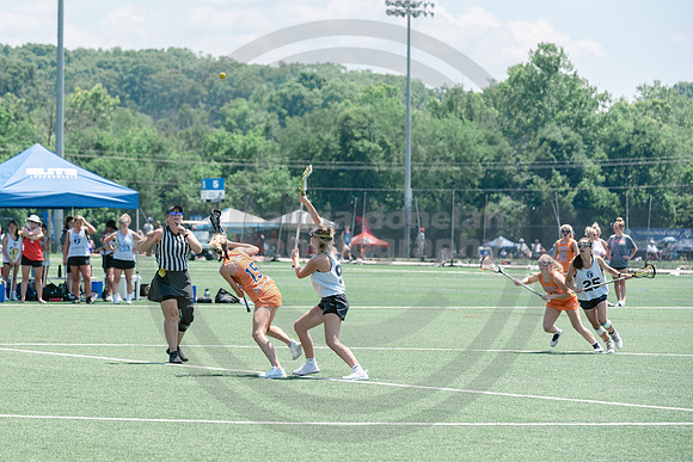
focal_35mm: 198
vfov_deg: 6.9
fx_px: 3820
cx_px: 280
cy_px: 184
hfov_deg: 10.4
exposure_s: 1/2000
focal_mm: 165
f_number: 5.6
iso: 400
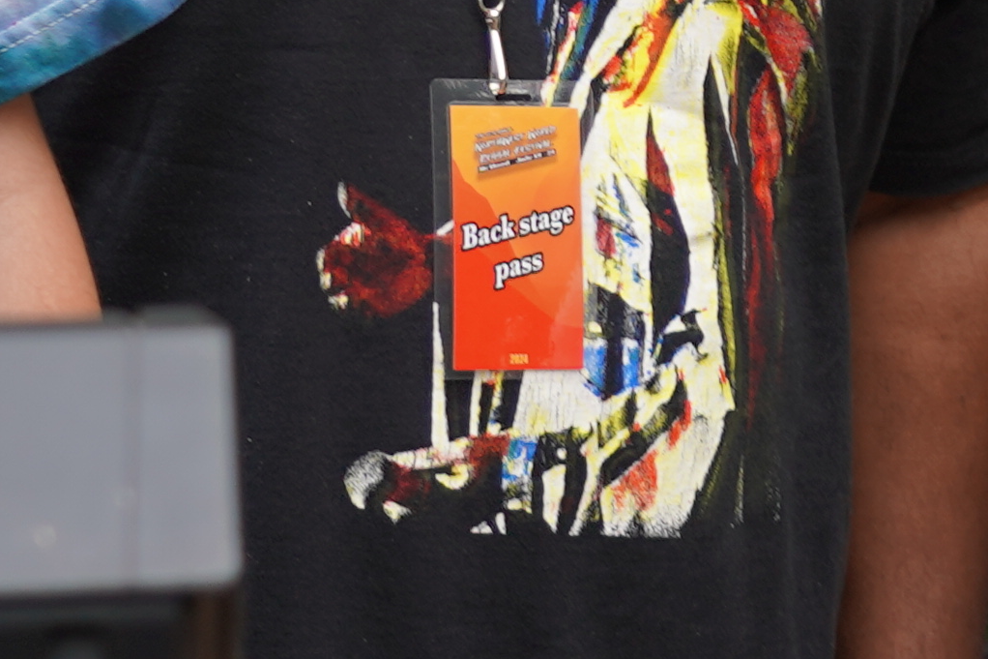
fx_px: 7573
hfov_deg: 7.3
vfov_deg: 4.9
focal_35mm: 276
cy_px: -757
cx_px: 1599
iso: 160
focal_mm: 47
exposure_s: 1/160
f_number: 4
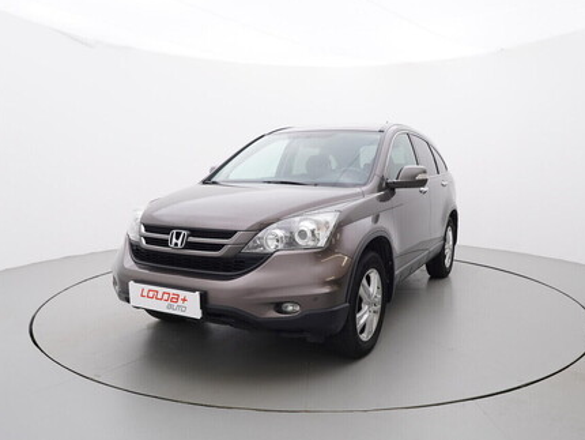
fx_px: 467
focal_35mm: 28
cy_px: 242
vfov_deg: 50.3
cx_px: 314
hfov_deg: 64.1
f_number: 5
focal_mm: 15
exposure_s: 1/80
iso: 200
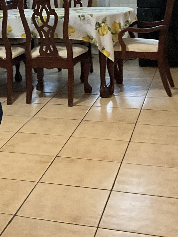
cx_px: -15
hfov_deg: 19.1
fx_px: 507
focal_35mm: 74
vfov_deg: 25.3
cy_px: 12
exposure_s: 1/30
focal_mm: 3
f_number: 1.8
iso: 400
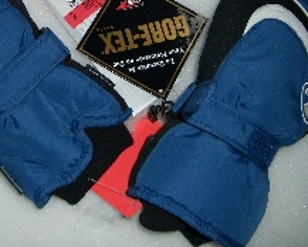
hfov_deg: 29.8
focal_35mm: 63
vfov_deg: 24.1
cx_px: 105
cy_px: 79
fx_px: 575
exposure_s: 1/60
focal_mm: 5.8
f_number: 2.6
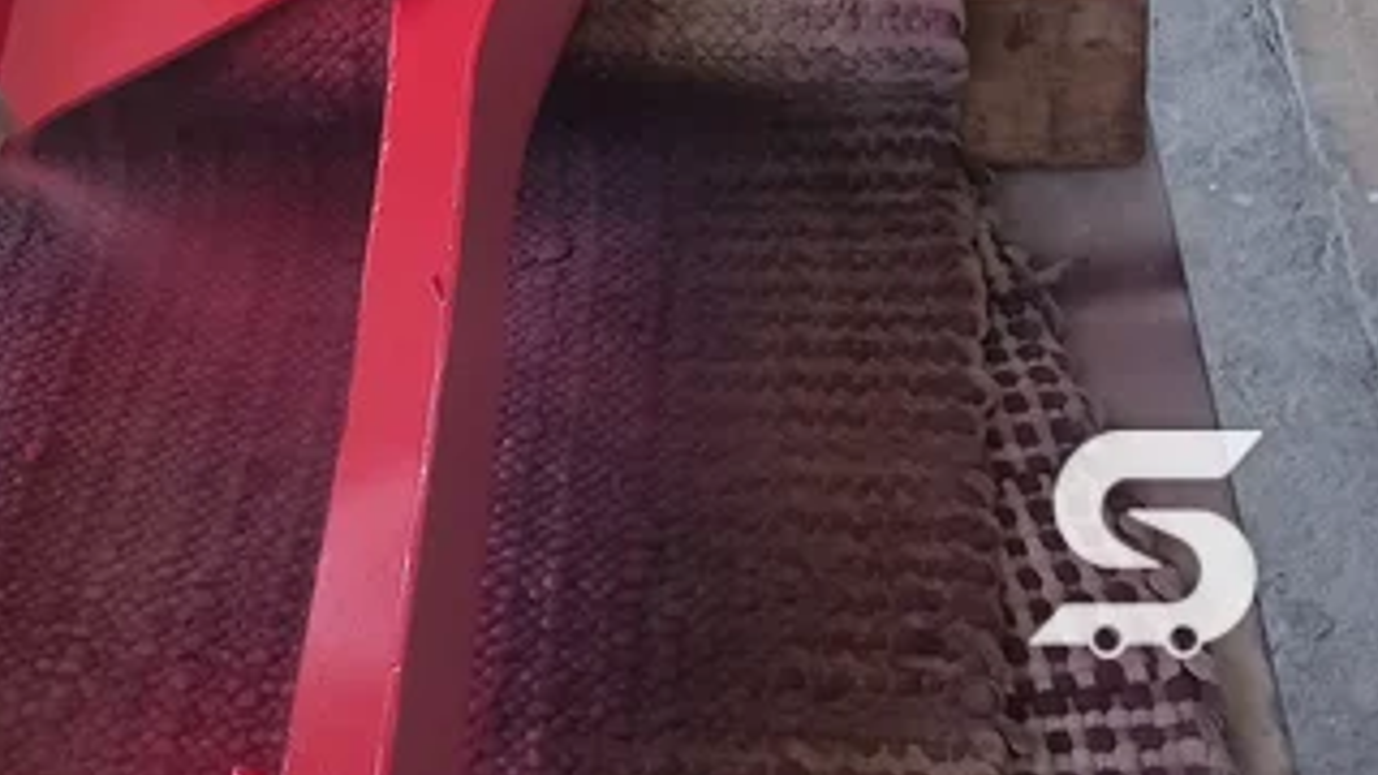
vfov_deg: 21.6
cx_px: 90
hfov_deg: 37.4
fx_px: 1863
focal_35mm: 51
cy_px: -189
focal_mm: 4.6
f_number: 2
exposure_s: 1/100
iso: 40
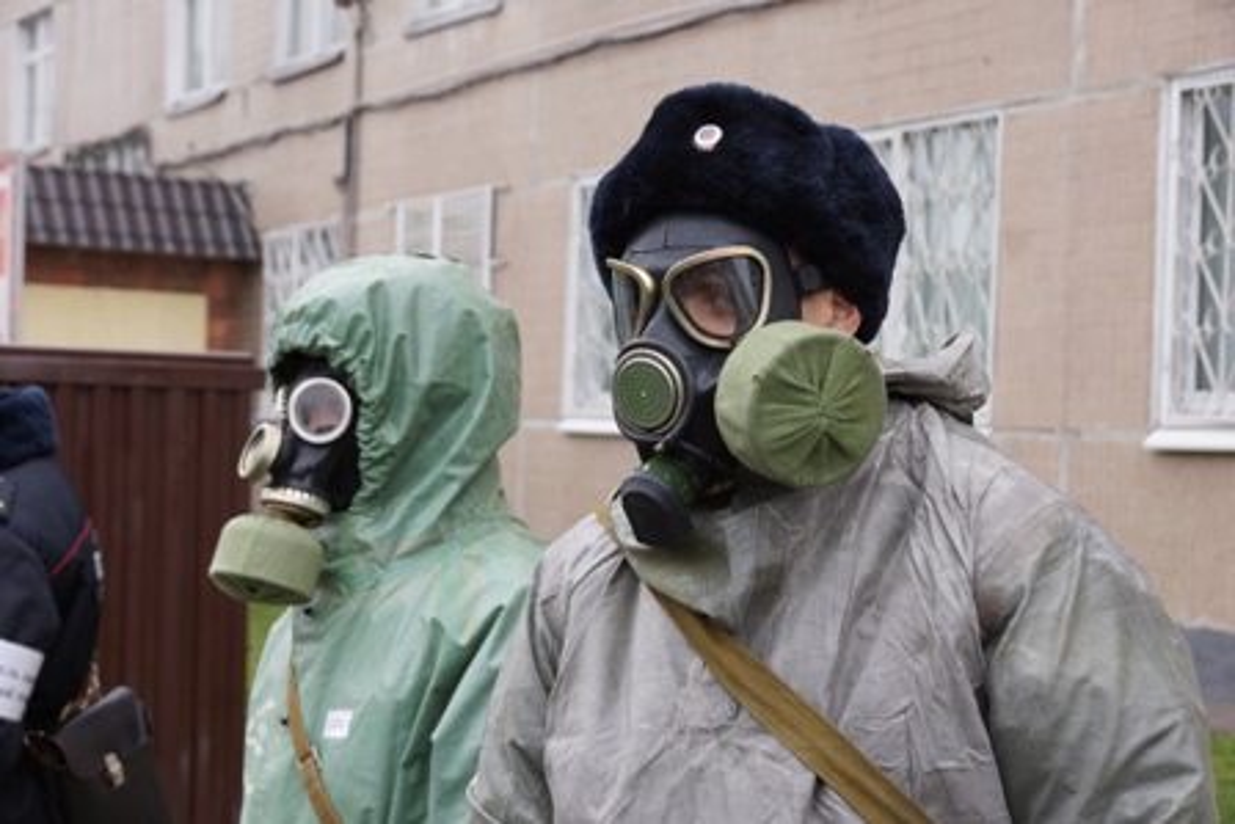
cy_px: 412
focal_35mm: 60
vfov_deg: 22.6
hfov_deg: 33.4
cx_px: 618
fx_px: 2059
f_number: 6.3
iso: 640
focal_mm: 40
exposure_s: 1/160
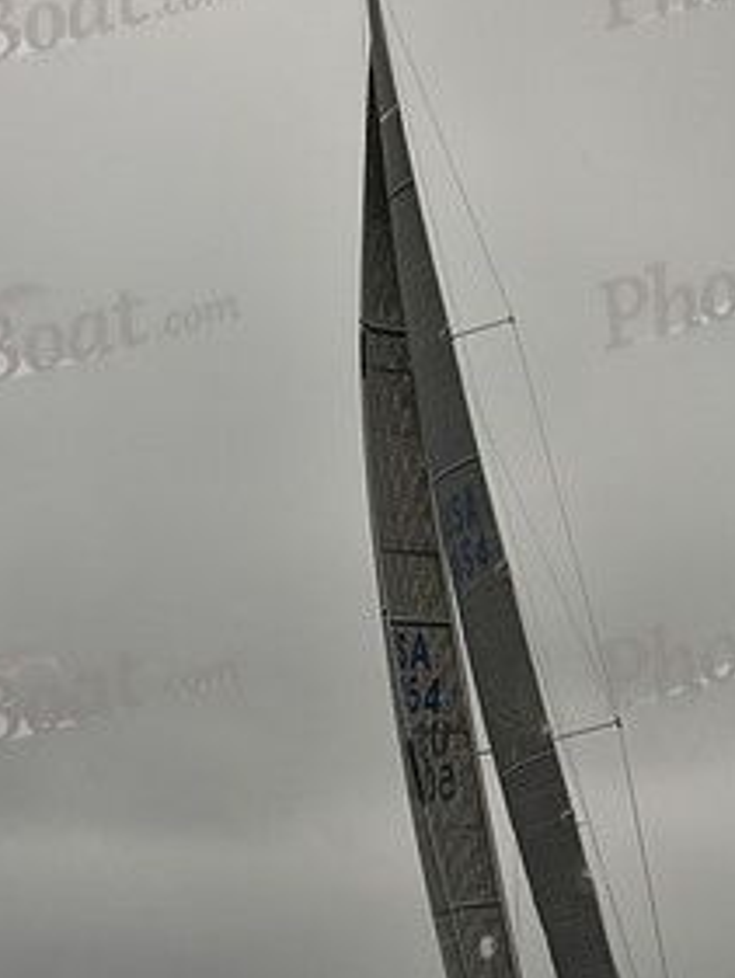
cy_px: 491
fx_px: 3932
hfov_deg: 10.7
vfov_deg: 14.2
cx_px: 420
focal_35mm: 139
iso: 320
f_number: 10
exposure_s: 1/800
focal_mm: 70
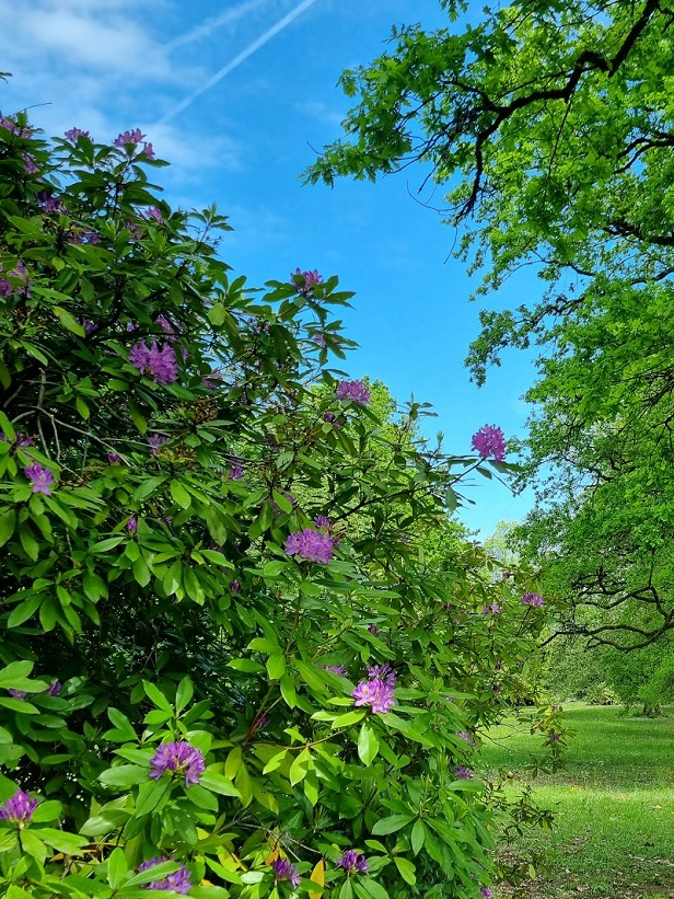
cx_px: 486
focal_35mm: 39
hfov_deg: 36.2
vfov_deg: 47.2
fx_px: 1012
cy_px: 587
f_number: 1.8
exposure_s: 1/1040
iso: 50
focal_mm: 5.4
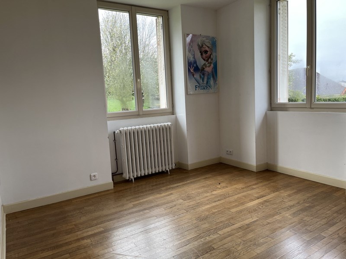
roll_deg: +3.2
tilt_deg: -6.7
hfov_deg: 67.3
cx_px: 173
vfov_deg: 53.1
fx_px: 260
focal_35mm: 26
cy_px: 130
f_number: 1.6
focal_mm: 5.1
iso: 40
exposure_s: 1/122
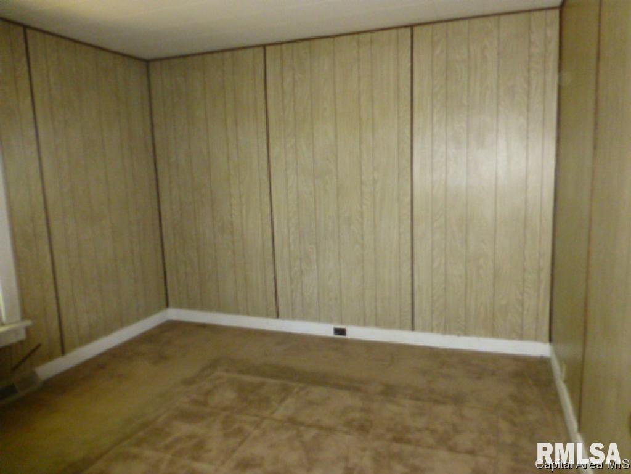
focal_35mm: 24
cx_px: 316
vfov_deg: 56.9
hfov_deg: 71.6
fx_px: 438
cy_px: 237
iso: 800
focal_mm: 4.3
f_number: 3.3
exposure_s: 1/60
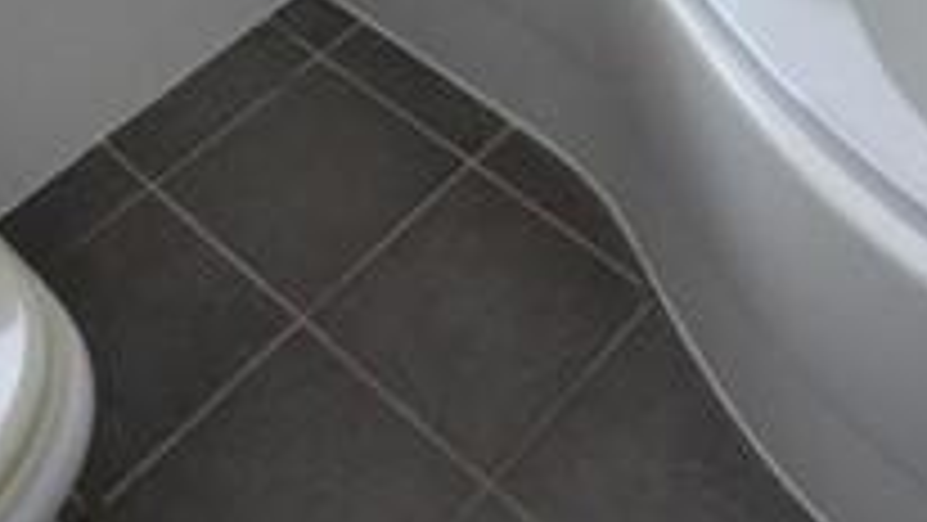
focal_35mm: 50
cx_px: 558
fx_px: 1229
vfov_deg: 21.4
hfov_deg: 41.1
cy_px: -178
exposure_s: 1/125
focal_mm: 10
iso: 400
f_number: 5.6
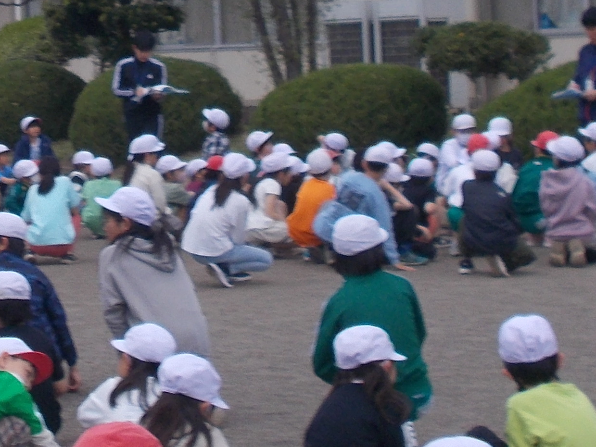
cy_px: -114
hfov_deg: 13.4
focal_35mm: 145
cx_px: 4
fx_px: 2497
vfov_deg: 10.1
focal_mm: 6.9
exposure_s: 1/80
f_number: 9.8
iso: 80
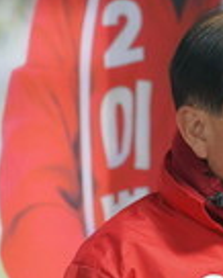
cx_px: 389
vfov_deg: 5.7
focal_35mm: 337
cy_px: 208
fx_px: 2777
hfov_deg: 4.6
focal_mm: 87
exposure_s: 1/500
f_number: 2.8
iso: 2500
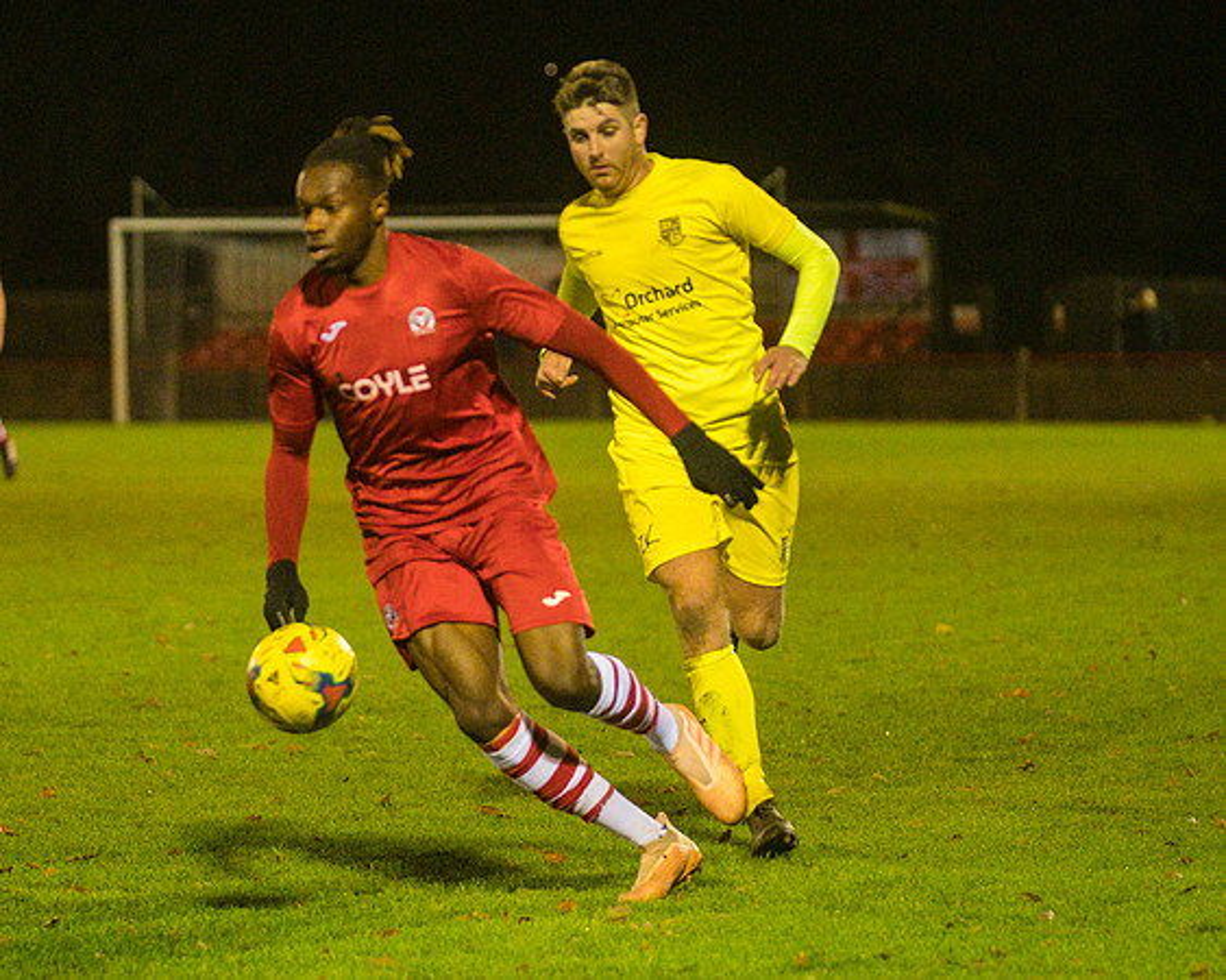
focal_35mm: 237
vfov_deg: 6.5
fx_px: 8595
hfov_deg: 8.2
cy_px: 490
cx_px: 538
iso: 5000
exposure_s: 1/800
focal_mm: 140
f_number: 2.8
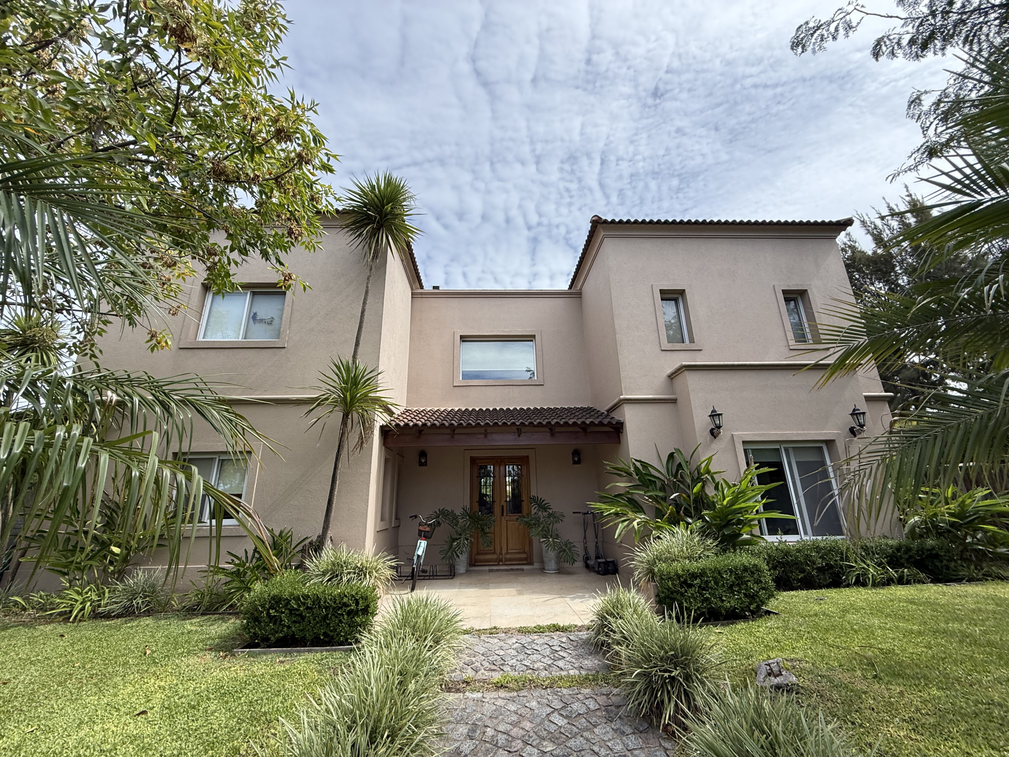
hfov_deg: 102.1
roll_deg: +0.8
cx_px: 504
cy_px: 378
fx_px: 408
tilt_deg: +18.3
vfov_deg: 85.7
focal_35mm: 14
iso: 64
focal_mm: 2.22
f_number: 2.2
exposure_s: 1/1087
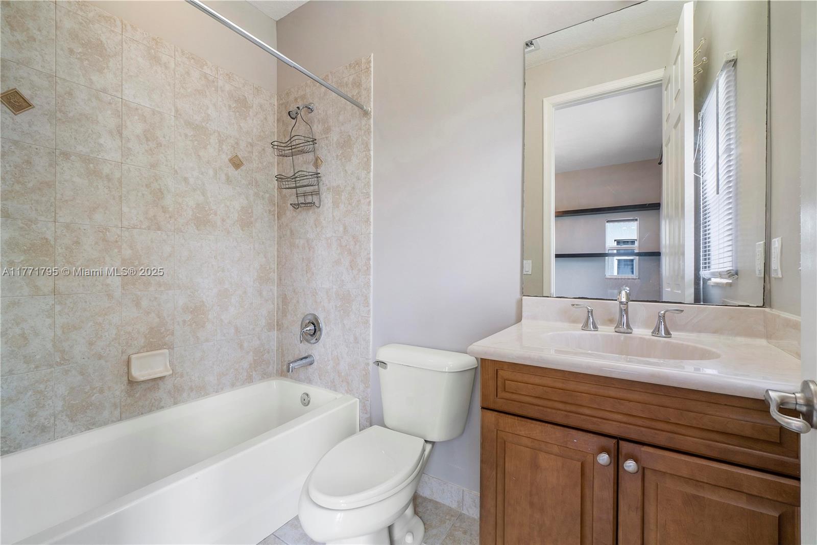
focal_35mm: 15
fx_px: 340
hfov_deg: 100.4
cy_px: 272
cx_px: 408
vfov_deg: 77.3
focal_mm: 10
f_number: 11
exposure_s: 1/2
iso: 160
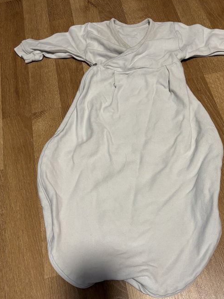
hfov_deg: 42.8
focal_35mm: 33
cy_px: 168
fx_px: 285
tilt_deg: -64.9
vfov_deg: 55.2
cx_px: 129
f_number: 1.6
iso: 125
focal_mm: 5.96
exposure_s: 1/50
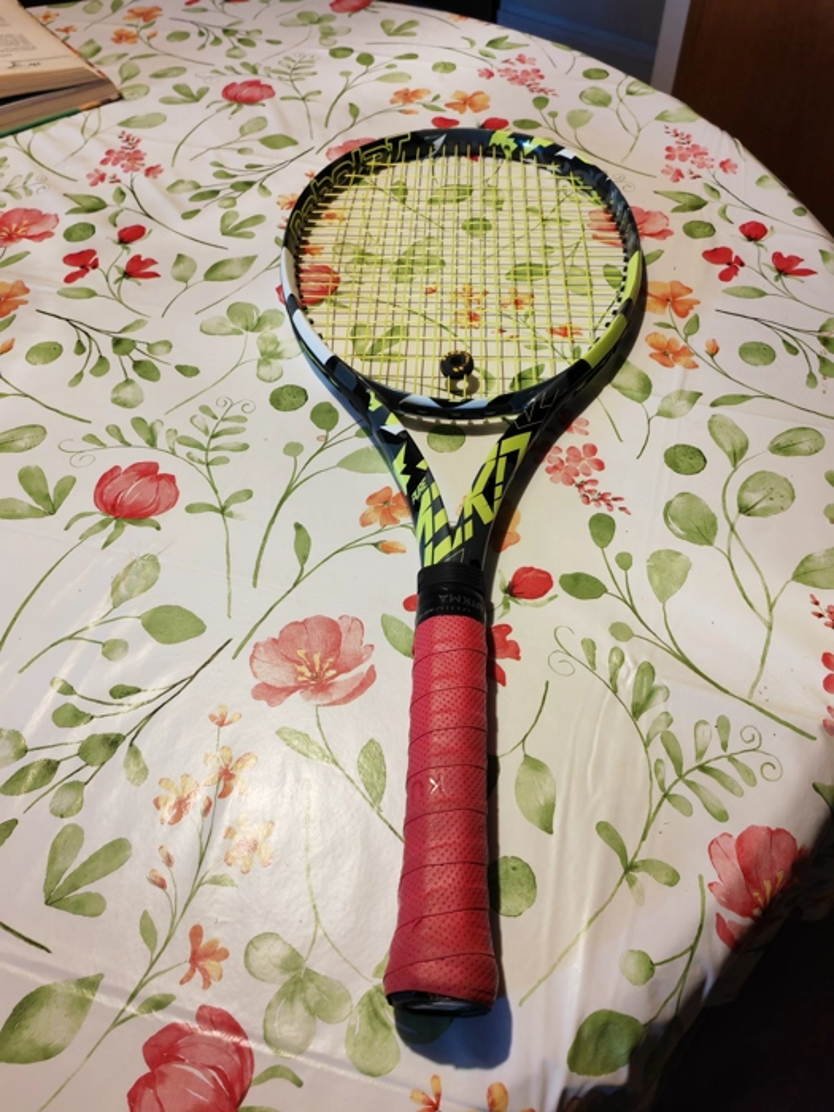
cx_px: 417
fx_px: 867
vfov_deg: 65.3
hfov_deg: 51.4
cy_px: 556
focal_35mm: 27
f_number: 1.8
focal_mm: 5.53
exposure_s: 1/110
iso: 500
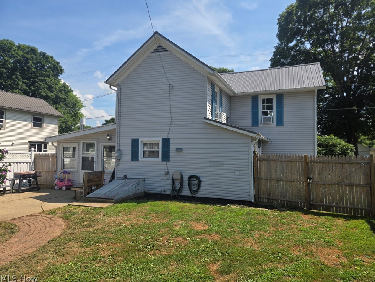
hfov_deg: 71.6
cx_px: 194
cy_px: 138
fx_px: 260
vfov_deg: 56.8
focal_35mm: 24
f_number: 1.8
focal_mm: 5.4
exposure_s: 1/1761
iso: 25
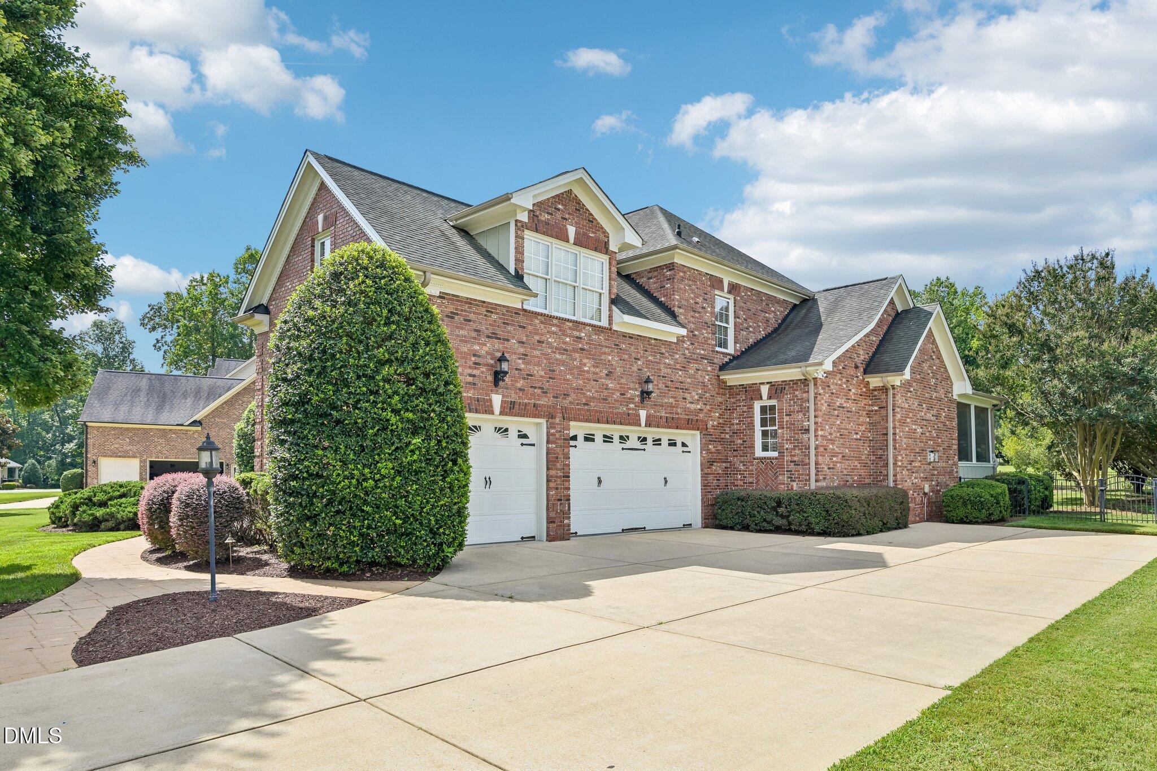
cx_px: 578
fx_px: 659
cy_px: 386
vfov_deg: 60.7
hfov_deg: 82.6
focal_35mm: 20
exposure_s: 1/320
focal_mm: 20.5
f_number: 8
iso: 100
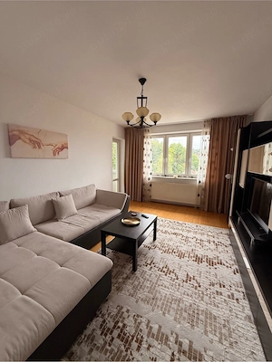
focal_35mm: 14
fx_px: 147
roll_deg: -1.0
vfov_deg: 102.1
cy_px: 181
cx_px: 136
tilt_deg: -6.9
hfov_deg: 85.7
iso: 100
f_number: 2.2
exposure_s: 1/99
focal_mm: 2.22
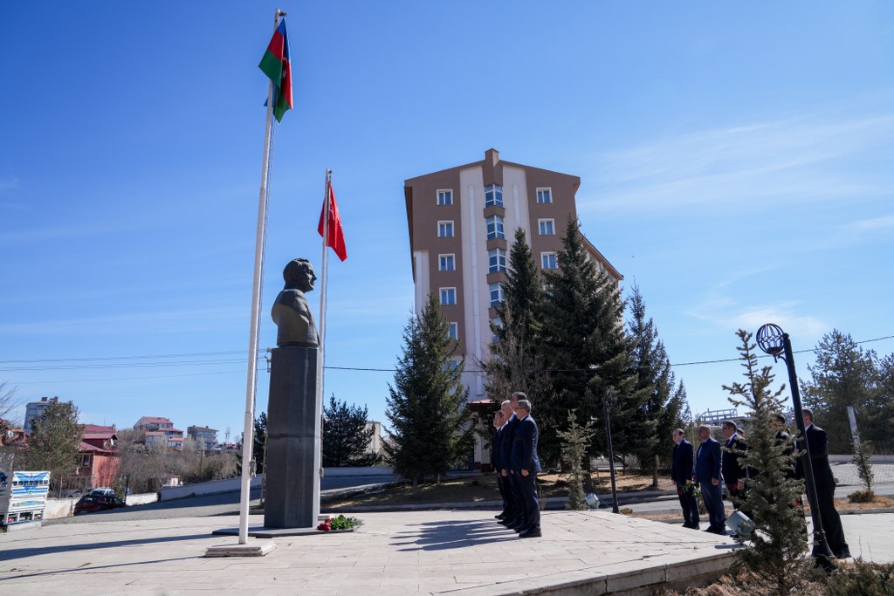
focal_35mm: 24
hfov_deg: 73.7
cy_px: 298
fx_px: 596
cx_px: 447
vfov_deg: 53.1
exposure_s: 1/800
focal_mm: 24
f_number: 5.6
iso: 160
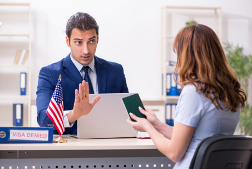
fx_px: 736
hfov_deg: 19.4
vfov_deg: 13.1
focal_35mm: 105
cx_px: 126
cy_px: 84
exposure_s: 1/100
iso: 100
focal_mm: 105
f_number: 5
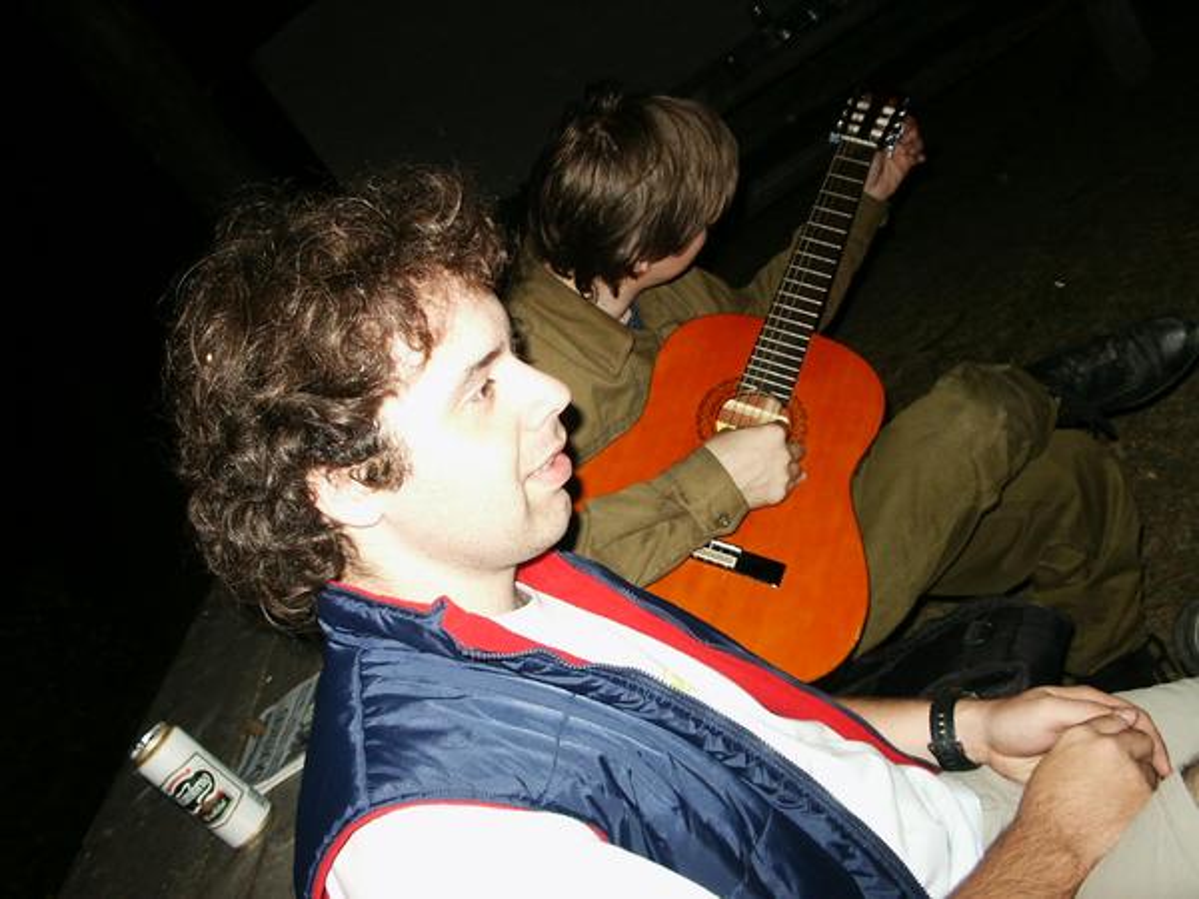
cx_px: 600
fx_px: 1212
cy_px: 450
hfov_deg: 52.6
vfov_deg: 40.7
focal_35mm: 35
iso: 200
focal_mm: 7.19
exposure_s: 1/45
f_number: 3
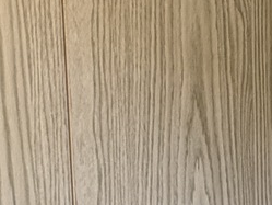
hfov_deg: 23.3
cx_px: 261
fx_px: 637
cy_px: 440
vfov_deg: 14.4
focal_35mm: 81
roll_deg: +0.2
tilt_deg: -10.9
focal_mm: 2.22
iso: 200
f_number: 2.2
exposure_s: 1/60
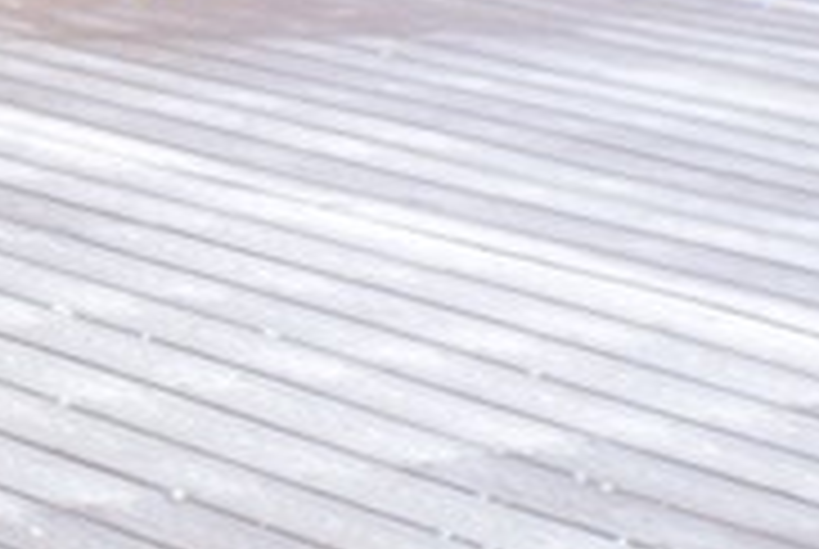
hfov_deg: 6.0
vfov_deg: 4.3
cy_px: -308
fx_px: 7315
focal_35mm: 321
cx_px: -1397
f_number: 10
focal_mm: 36
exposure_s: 1/60
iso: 200
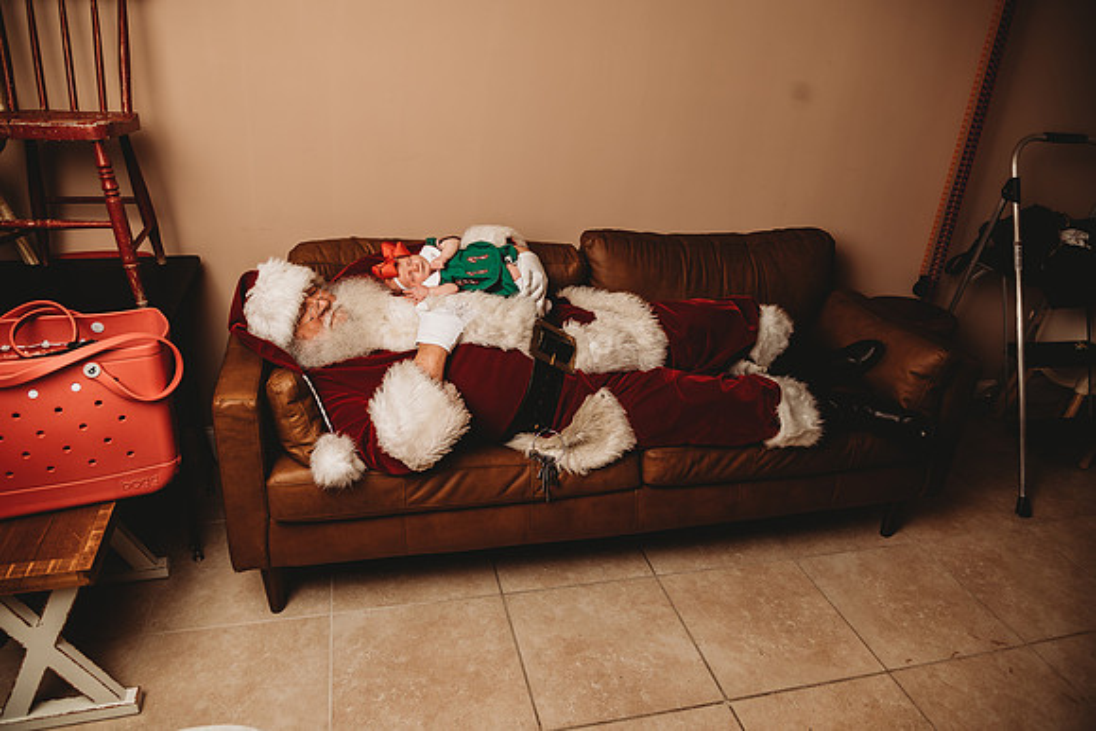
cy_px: 366
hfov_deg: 73.7
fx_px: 731
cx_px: 548
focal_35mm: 24
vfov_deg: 53.2
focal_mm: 24
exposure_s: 1/160
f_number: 4
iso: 100
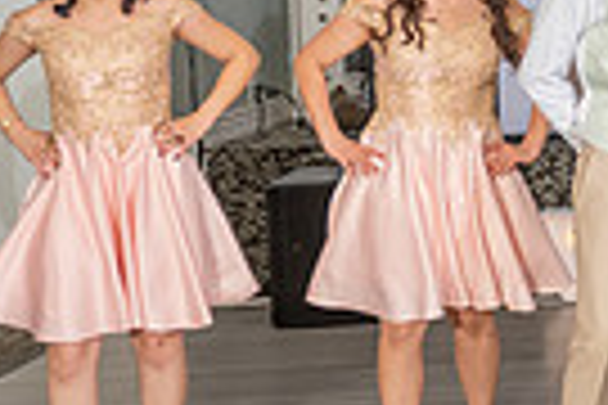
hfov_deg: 14.6
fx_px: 2060
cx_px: 1105
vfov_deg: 11.1
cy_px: -1
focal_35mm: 122
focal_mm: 24
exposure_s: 1/160
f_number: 3.5
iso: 500
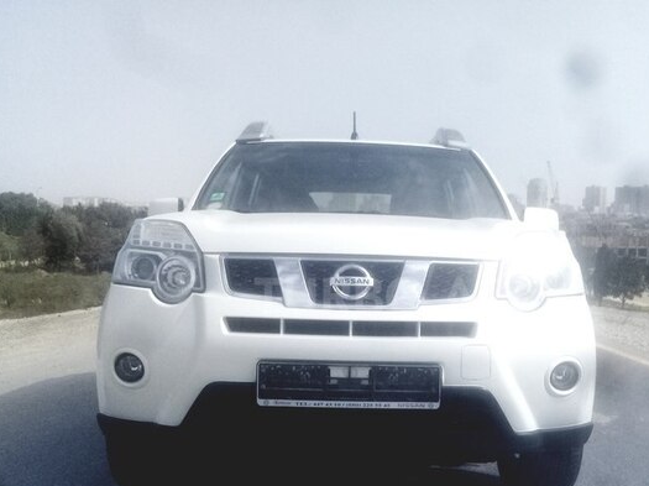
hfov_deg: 47.7
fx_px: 731
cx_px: 381
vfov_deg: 36.6
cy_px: 296
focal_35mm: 39
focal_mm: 3.3
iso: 50
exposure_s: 1/1969
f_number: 2.2
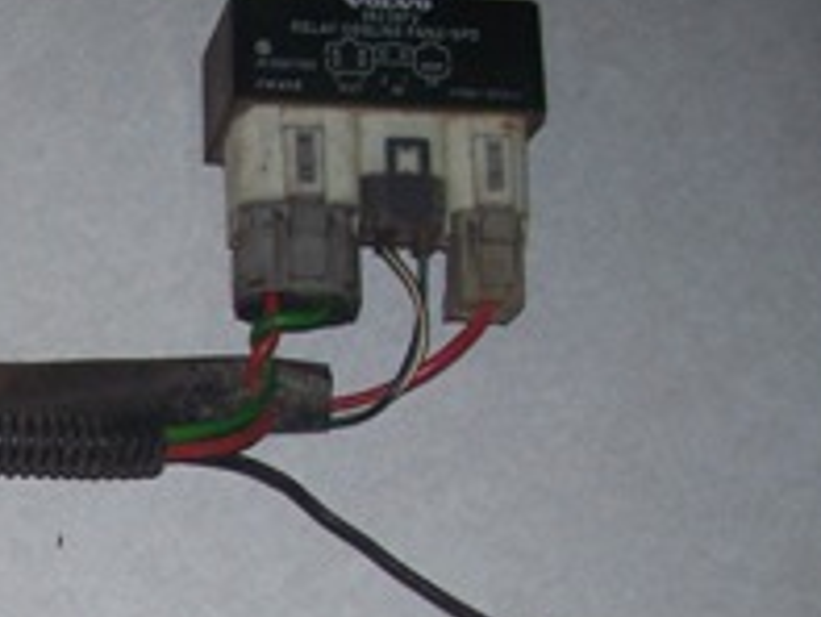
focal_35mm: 120
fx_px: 2848
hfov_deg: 15.1
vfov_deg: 12.0
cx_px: -450
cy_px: 805
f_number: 2.8
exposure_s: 1/60
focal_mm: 7.8
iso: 125
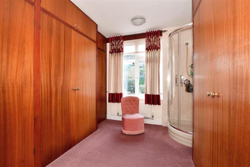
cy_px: 84
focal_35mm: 15
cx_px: 125
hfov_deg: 100.4
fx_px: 104
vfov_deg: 77.3
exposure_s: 1/13
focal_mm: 10
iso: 400
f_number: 8
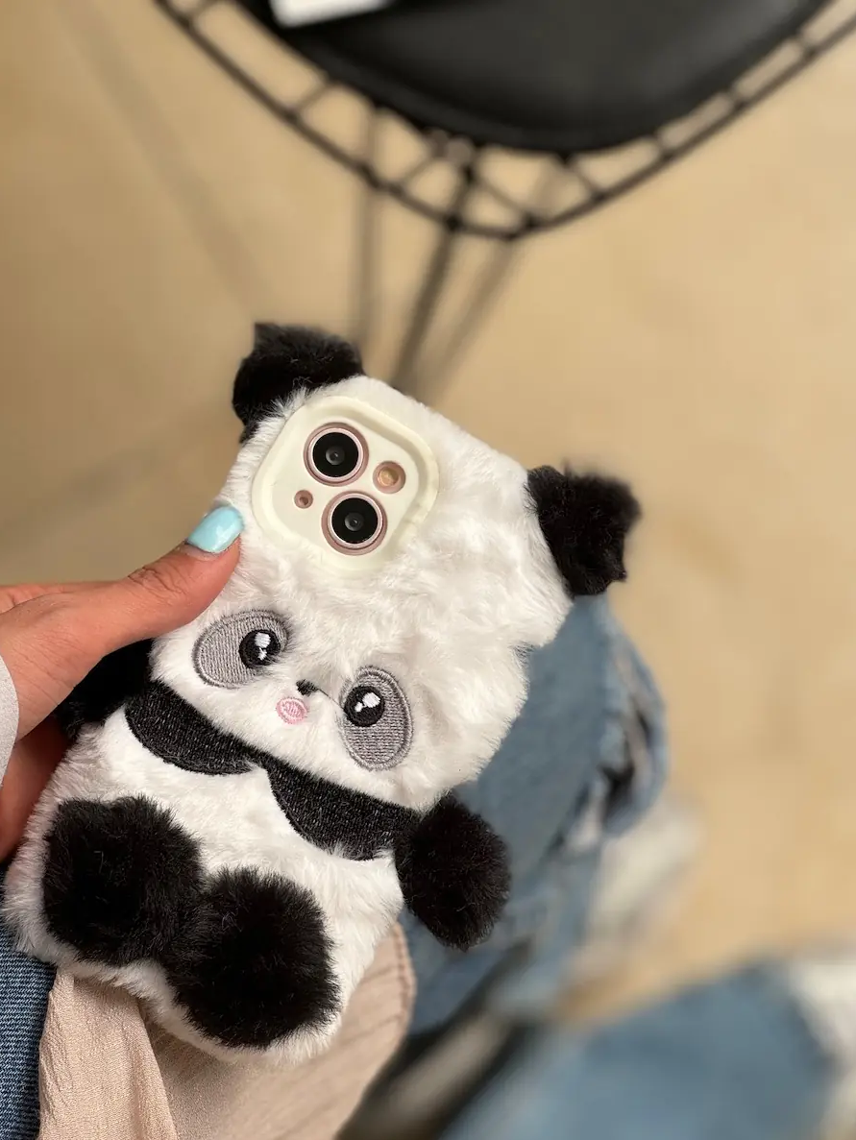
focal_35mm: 83
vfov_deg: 23.5
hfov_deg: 17.8
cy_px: 614
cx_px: 411
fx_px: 2735
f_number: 2.8
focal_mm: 9
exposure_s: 1/111
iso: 25
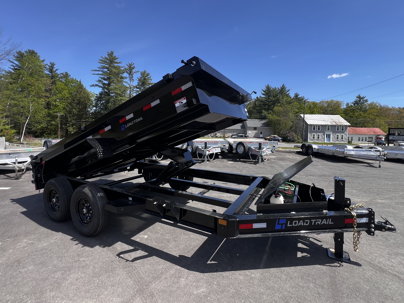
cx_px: 202
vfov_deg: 81.4
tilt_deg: -3.1
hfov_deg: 98.2
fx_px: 175
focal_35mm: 15
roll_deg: -1.6
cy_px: 134
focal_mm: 1.57
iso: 32
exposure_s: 1/550
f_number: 1.8
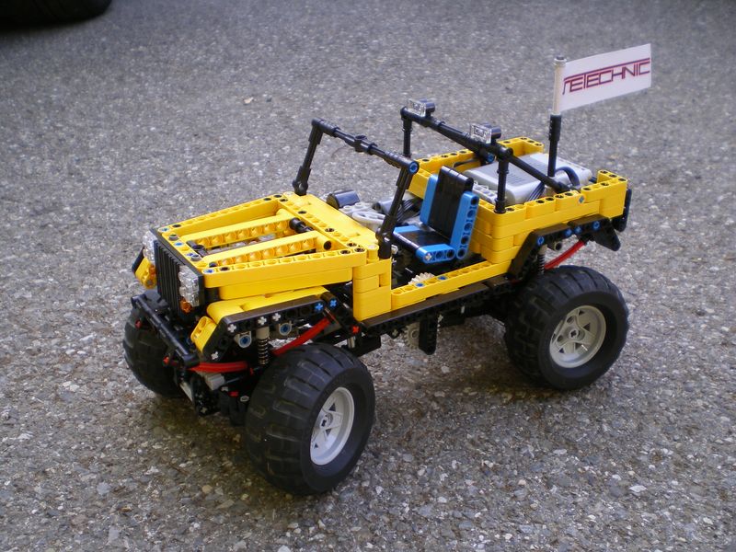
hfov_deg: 49.0
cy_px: 276
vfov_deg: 37.7
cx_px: 368
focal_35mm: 38
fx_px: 808
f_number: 3.1
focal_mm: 6.3
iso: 64
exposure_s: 1/40
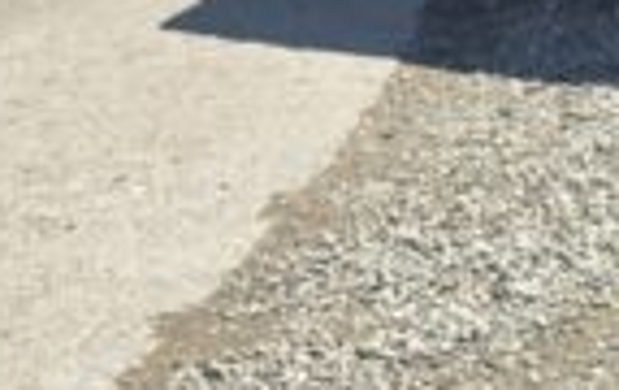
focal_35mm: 136
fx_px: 2299
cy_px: -438
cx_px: 1463
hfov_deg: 12.3
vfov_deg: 9.0
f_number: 1.7
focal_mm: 6.25
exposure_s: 1/4434
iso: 80
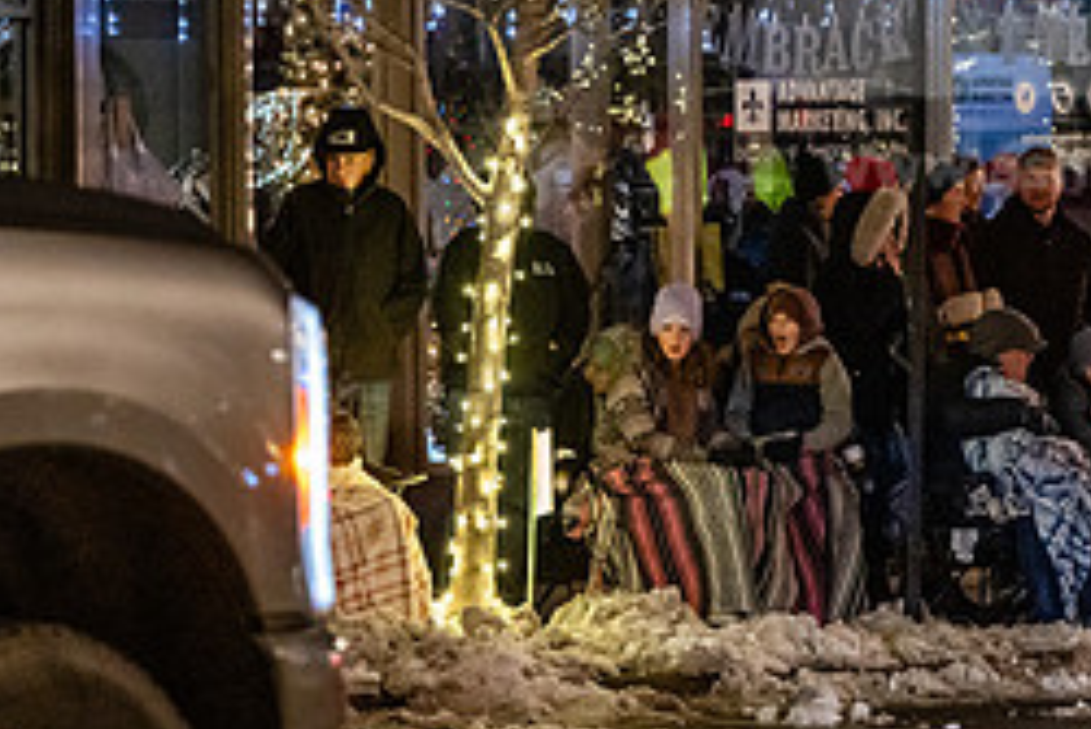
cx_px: 624
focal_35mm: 209
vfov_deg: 6.6
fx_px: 6337
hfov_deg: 9.8
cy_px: 260
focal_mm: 90
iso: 8000
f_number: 2.8
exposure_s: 1/200
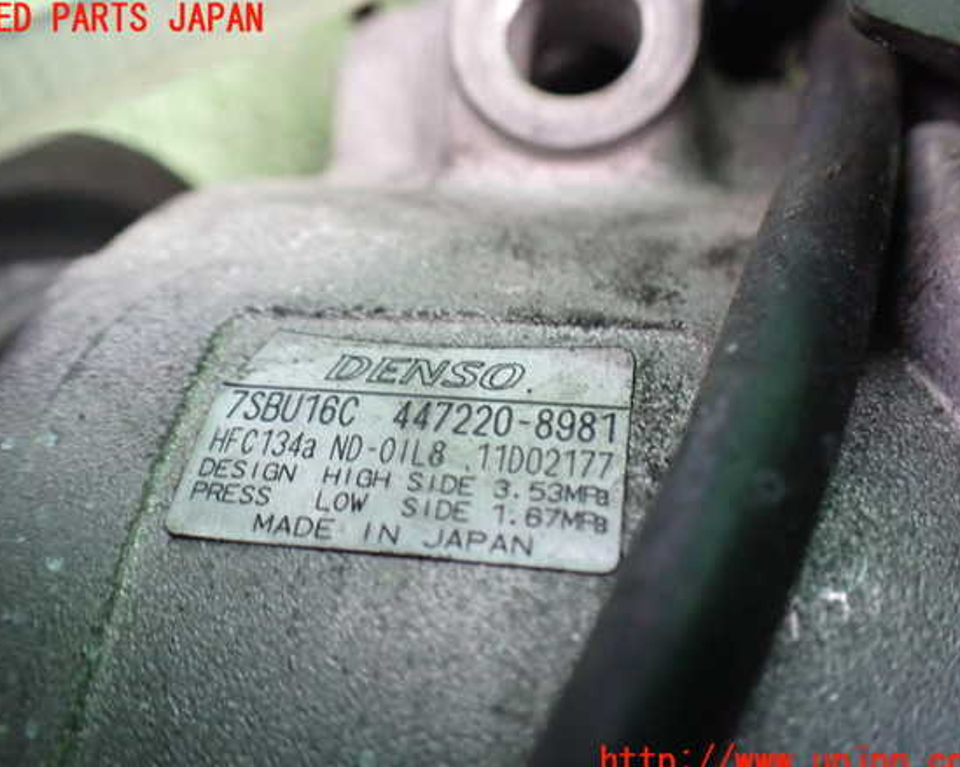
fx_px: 909
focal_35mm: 32
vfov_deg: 45.8
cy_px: 391
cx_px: 470
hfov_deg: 55.7
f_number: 2.3
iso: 800
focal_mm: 5.4
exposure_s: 1/30
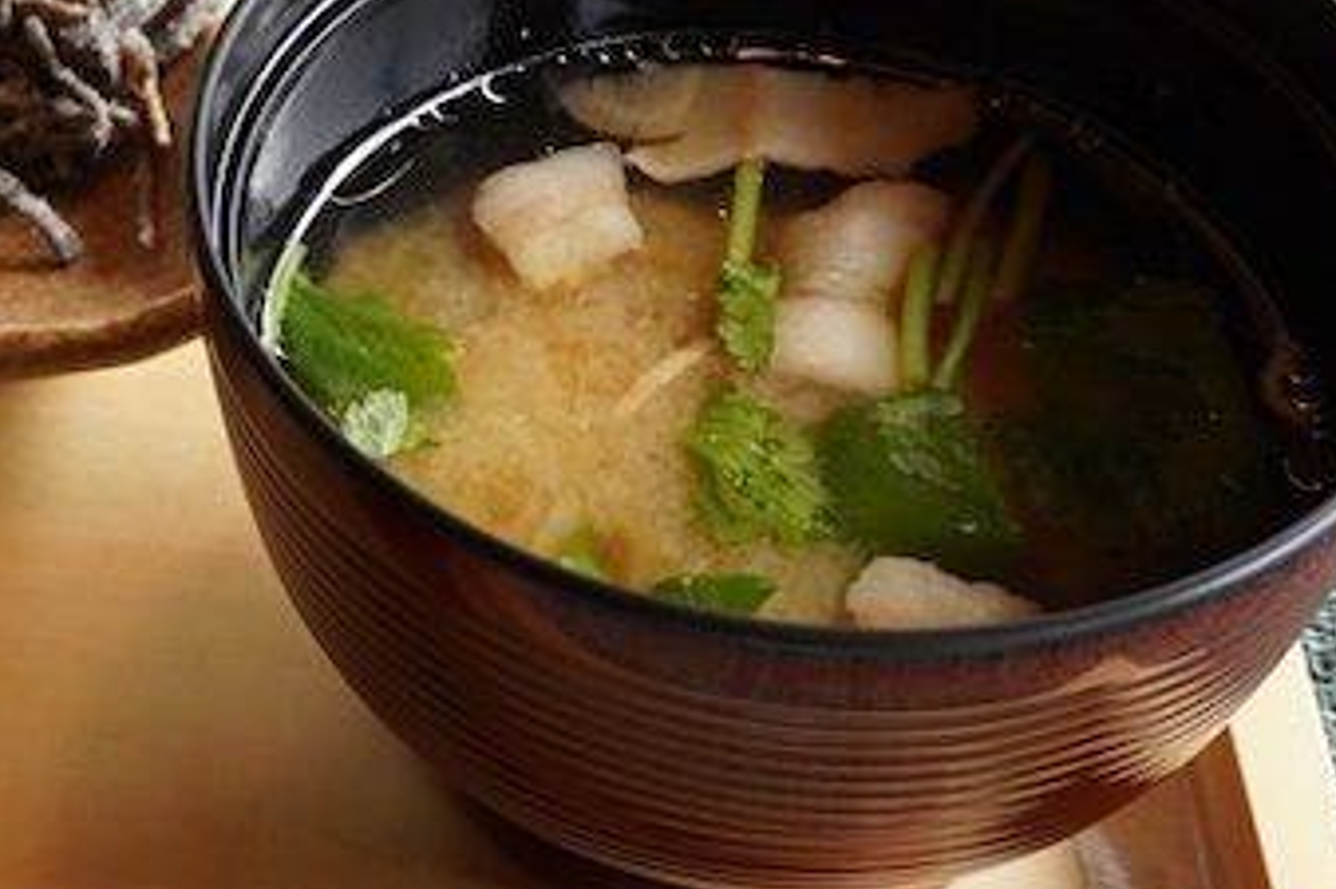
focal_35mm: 128
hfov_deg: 15.4
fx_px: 4748
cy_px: 318
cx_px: -292
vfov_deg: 10.7
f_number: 4
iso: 320
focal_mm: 24
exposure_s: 1/160
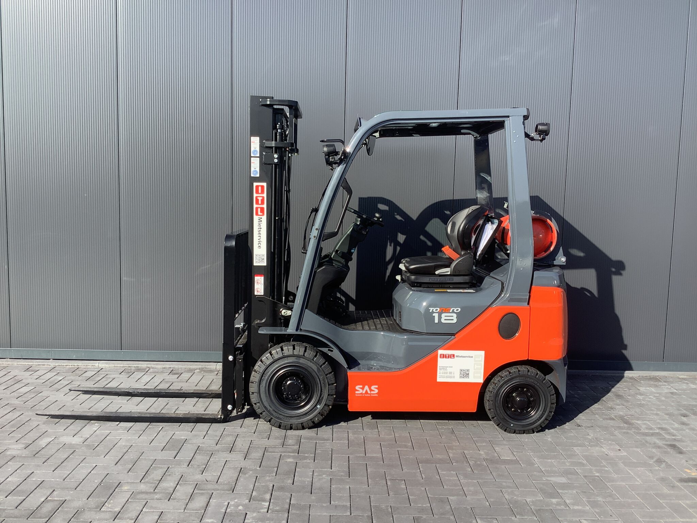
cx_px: 348
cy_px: 262
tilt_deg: -6.4
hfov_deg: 58.4
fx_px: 624
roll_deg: -0.4
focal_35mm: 31
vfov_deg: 45.4
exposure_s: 1/519
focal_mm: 3.3
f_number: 2.4
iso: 25
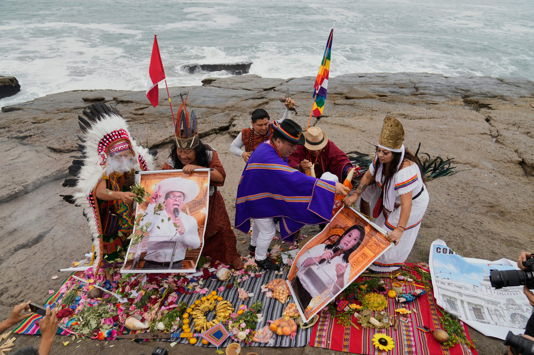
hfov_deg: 73.8
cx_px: 267
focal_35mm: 24
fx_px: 356
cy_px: 178
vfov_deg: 53.1
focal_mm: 24
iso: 400
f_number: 3.5
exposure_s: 1/1600
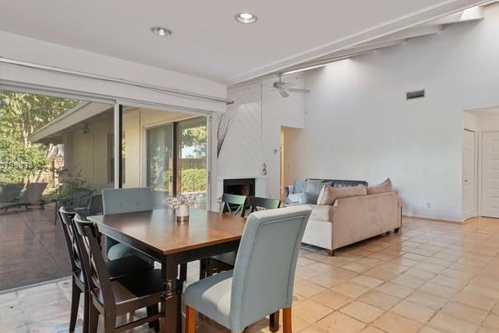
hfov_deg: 80.5
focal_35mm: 21
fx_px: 291
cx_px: 290
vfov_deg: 59.5
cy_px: 165
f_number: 8
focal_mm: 16
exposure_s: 1/5
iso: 250
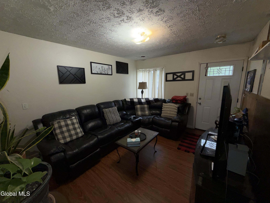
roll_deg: +1.5
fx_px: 109
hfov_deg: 102.1
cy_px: 102
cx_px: 135
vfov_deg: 85.7
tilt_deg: -10.1
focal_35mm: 14
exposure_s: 1/60
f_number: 2.2
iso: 32
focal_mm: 2.22
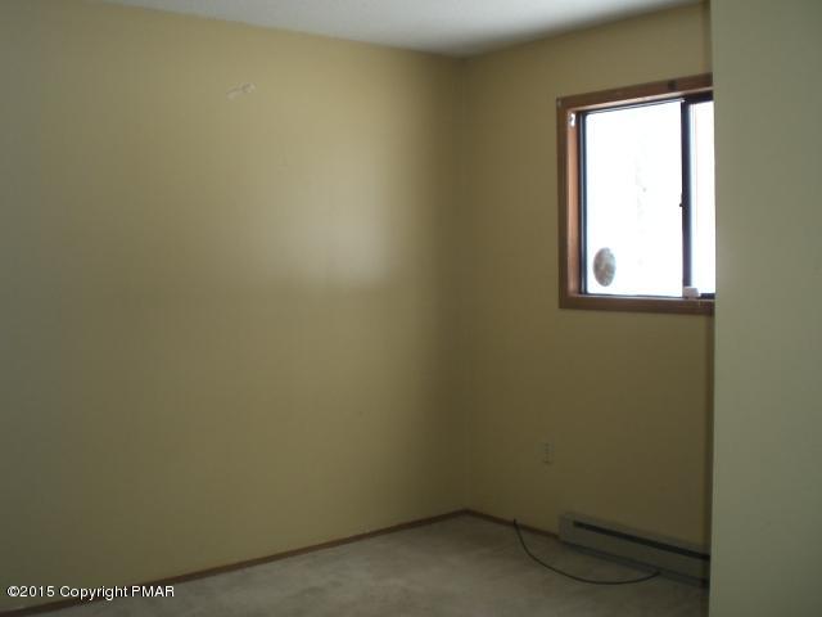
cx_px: 411
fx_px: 902
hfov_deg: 49.0
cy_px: 308
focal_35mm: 38
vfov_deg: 37.7
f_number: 3.1
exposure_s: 1/100
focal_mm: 6.3
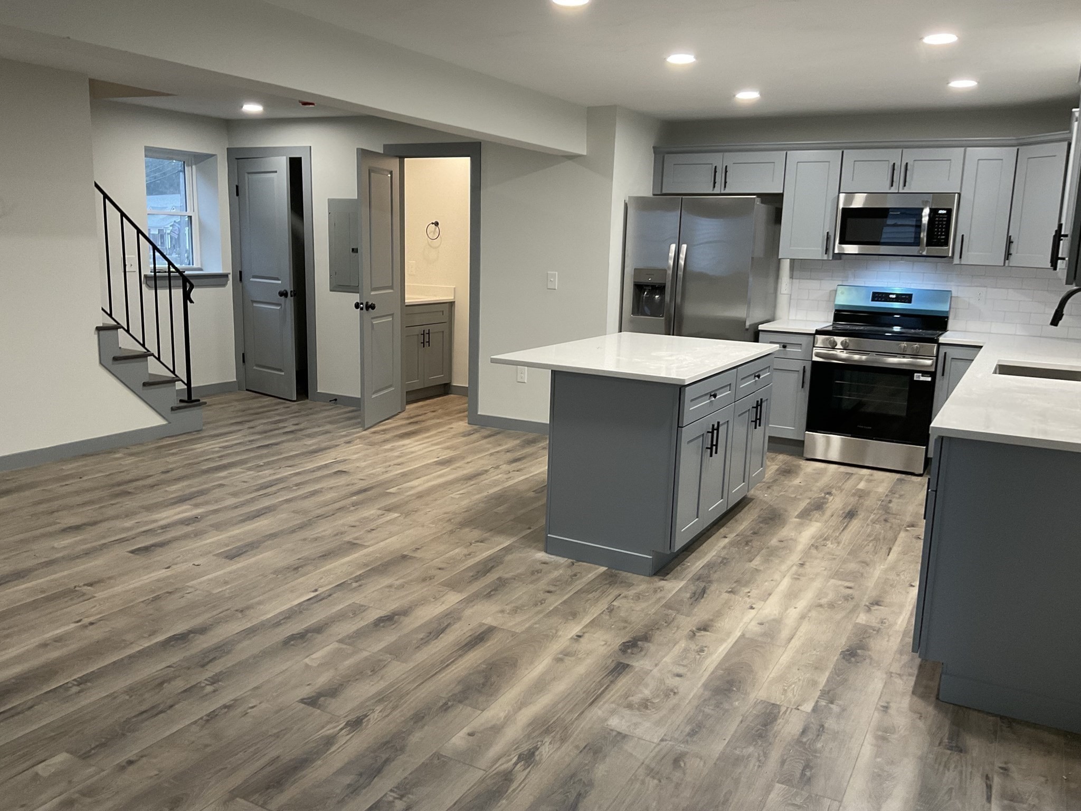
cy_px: 406
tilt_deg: -10.9
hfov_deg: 61.7
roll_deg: -2.3
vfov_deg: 48.2
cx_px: 540
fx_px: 906
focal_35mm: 29
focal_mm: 3
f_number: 1.8
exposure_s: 1/60
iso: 100
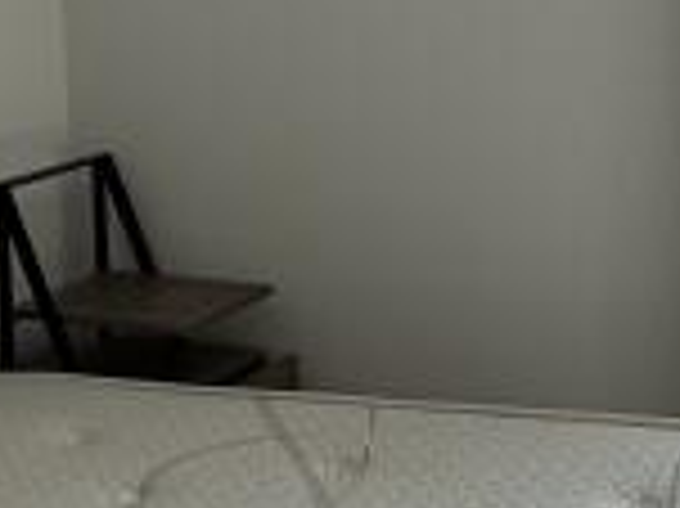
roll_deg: +1.6
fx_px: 1865
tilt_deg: -5.8
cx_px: 392
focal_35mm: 95
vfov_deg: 15.2
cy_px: -22
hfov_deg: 20.7
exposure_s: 1/311
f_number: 2.2
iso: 40
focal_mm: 2.22
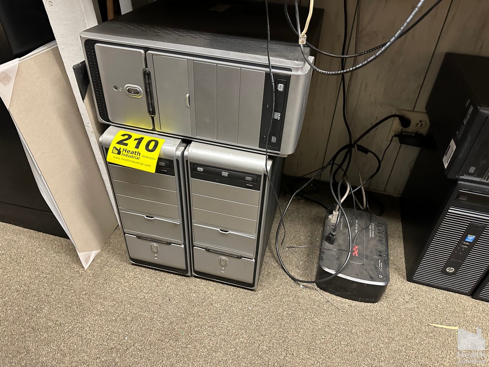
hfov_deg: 71.6
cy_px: 184
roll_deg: -2.0
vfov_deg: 56.8
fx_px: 339
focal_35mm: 24
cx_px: 244
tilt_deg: -37.4
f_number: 1.78
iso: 640
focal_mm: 6.86
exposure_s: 1/60
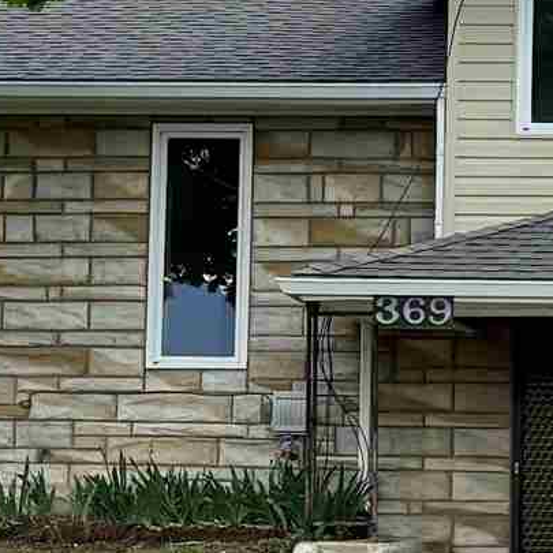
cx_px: 619
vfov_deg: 10.9
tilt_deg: +4.8
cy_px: 274
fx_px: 2910
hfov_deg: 10.7
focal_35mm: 161
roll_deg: -1.1
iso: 100
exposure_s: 1/2232
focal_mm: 6.76
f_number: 1.78
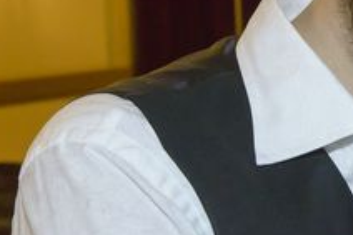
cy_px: 6
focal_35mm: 195
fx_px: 1911
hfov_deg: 10.2
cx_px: 551
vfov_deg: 7.0
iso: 6400
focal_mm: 55
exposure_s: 1/60
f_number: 11
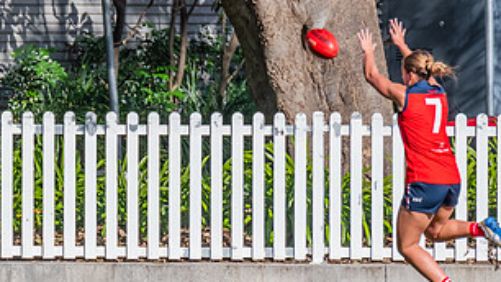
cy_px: 241
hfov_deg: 1.6
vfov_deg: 0.9
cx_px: 59
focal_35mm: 1363
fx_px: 18104
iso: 800
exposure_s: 1/1600
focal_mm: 600
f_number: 11
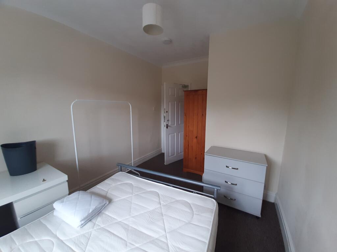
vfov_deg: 89.9
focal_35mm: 13
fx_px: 127
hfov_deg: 106.2
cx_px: 168
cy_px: 126
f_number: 2.2
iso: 80
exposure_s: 1/100
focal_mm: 1.42
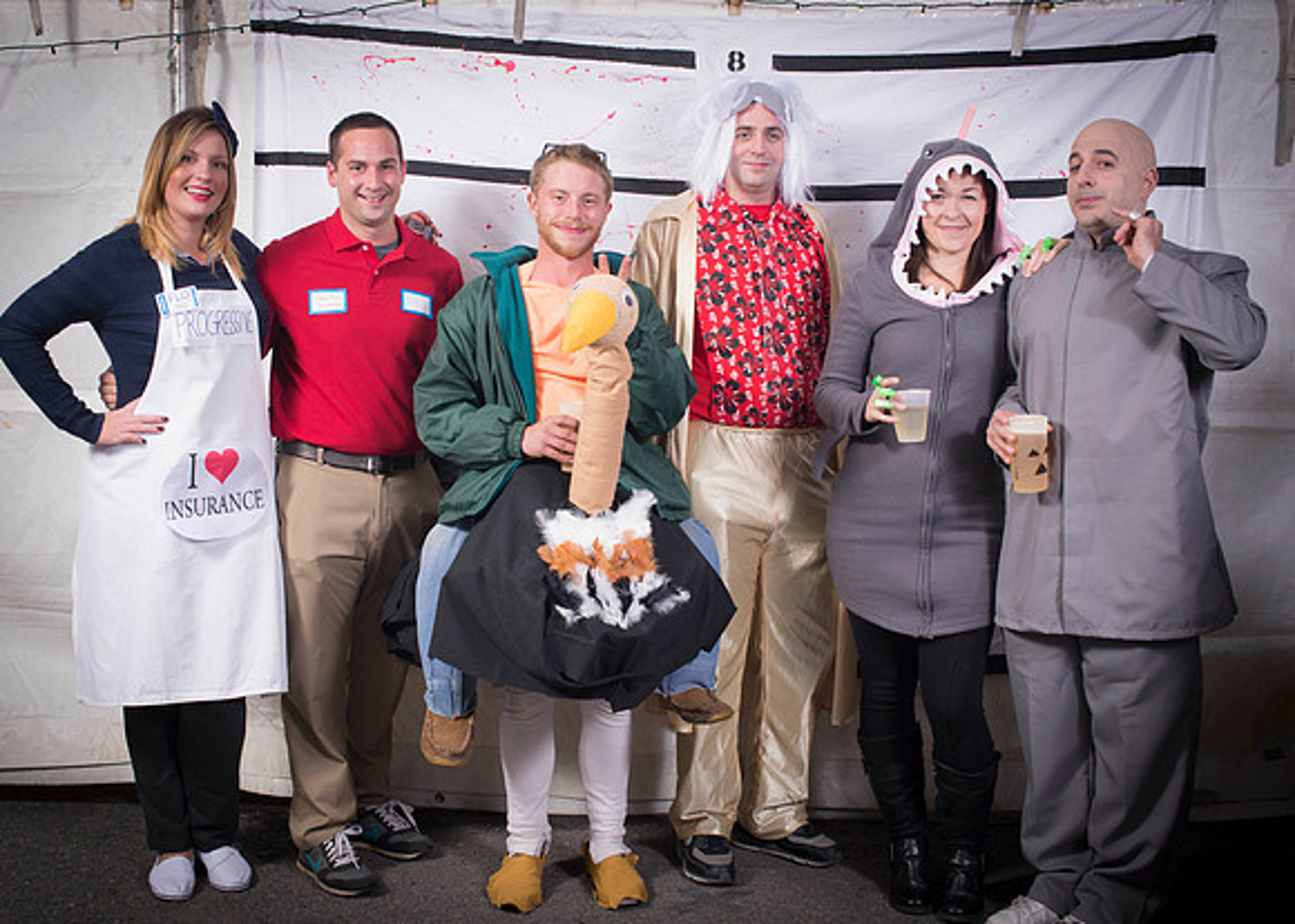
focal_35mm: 53
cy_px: 457
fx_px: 1944
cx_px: 595
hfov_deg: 36.8
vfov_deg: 26.7
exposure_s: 1/100
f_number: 9
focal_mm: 50
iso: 500
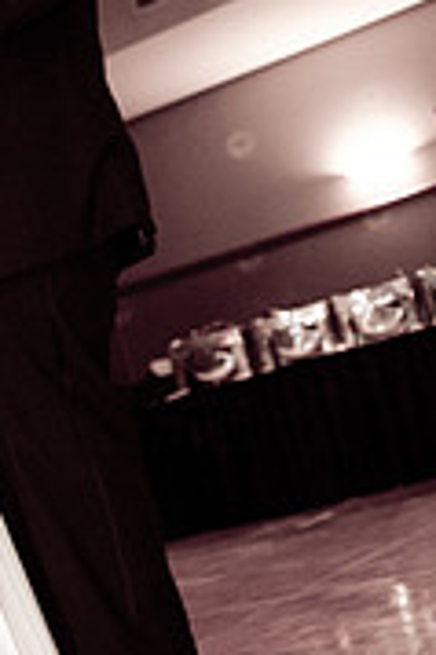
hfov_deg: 16.1
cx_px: 13
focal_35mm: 83
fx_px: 1511
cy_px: 238
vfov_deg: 24.4
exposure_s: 1/60
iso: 1600
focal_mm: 22
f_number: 2.8
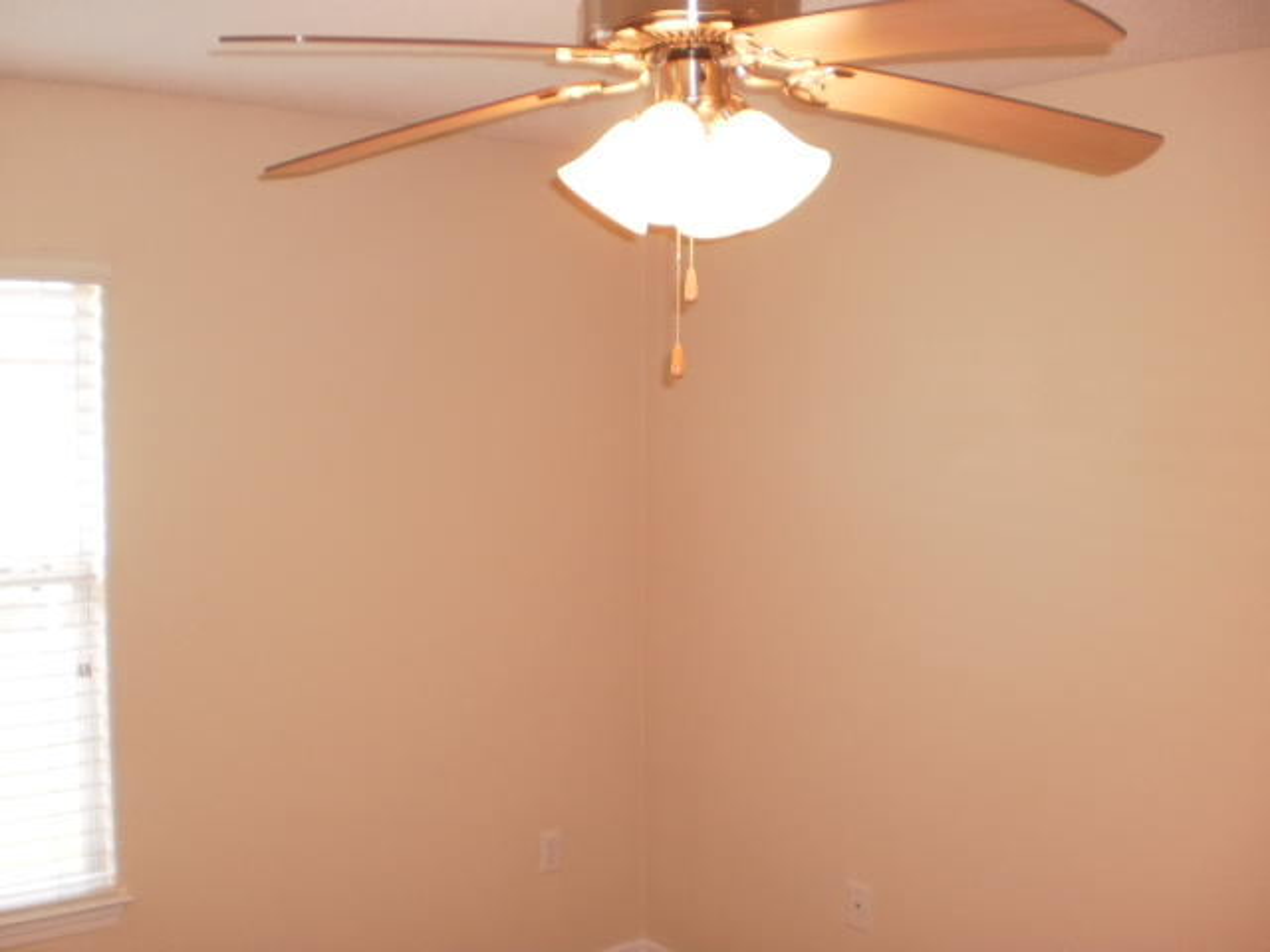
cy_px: 476
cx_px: 635
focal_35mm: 36
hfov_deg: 51.4
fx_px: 1321
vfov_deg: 39.7
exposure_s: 1/30
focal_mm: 6.3
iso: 125
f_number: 3.1
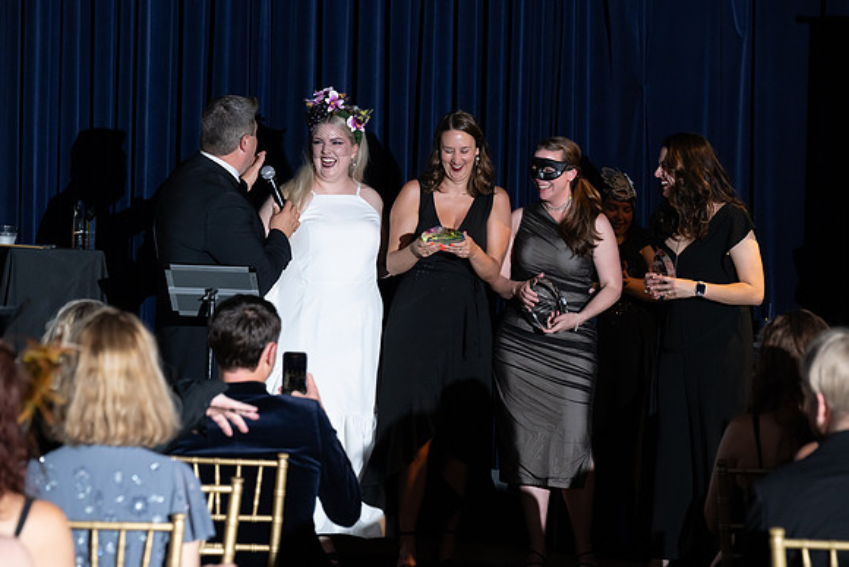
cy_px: 284
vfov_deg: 11.5
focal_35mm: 119
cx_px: 424
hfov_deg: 17.2
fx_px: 2807
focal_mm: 119
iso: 2500
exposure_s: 1/200
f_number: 5
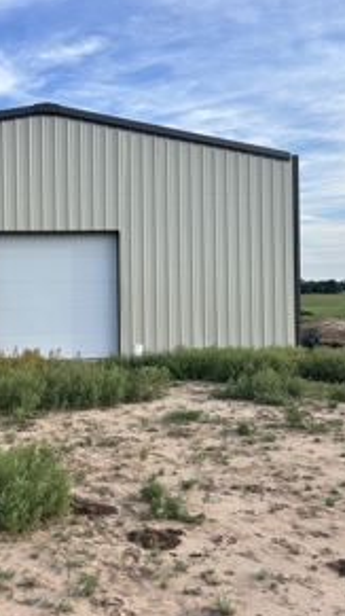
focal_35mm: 39
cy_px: 307
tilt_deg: -2.8
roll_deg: +0.6
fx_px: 636
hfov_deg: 29.1
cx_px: 34
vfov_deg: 51.7
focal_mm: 5.7
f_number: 1.5
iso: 50
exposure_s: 1/1751
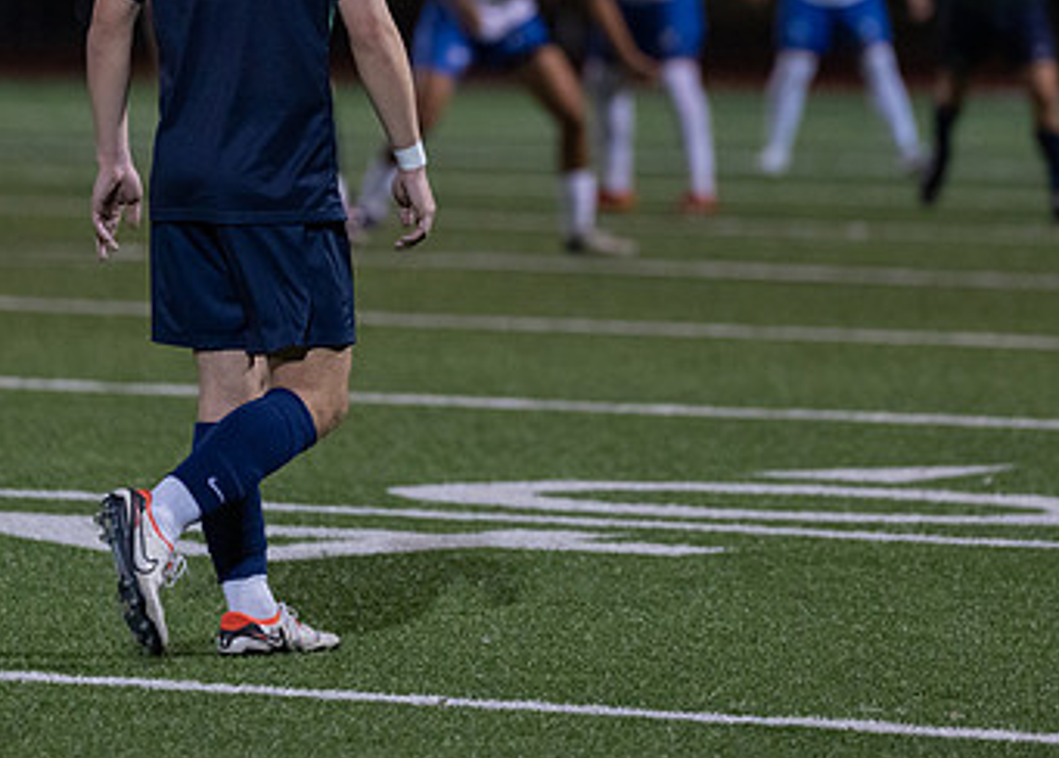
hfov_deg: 4.9
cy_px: 43
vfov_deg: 3.5
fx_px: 12429
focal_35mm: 413
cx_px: 514
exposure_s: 1/1250
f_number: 2.8
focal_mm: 200
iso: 2500
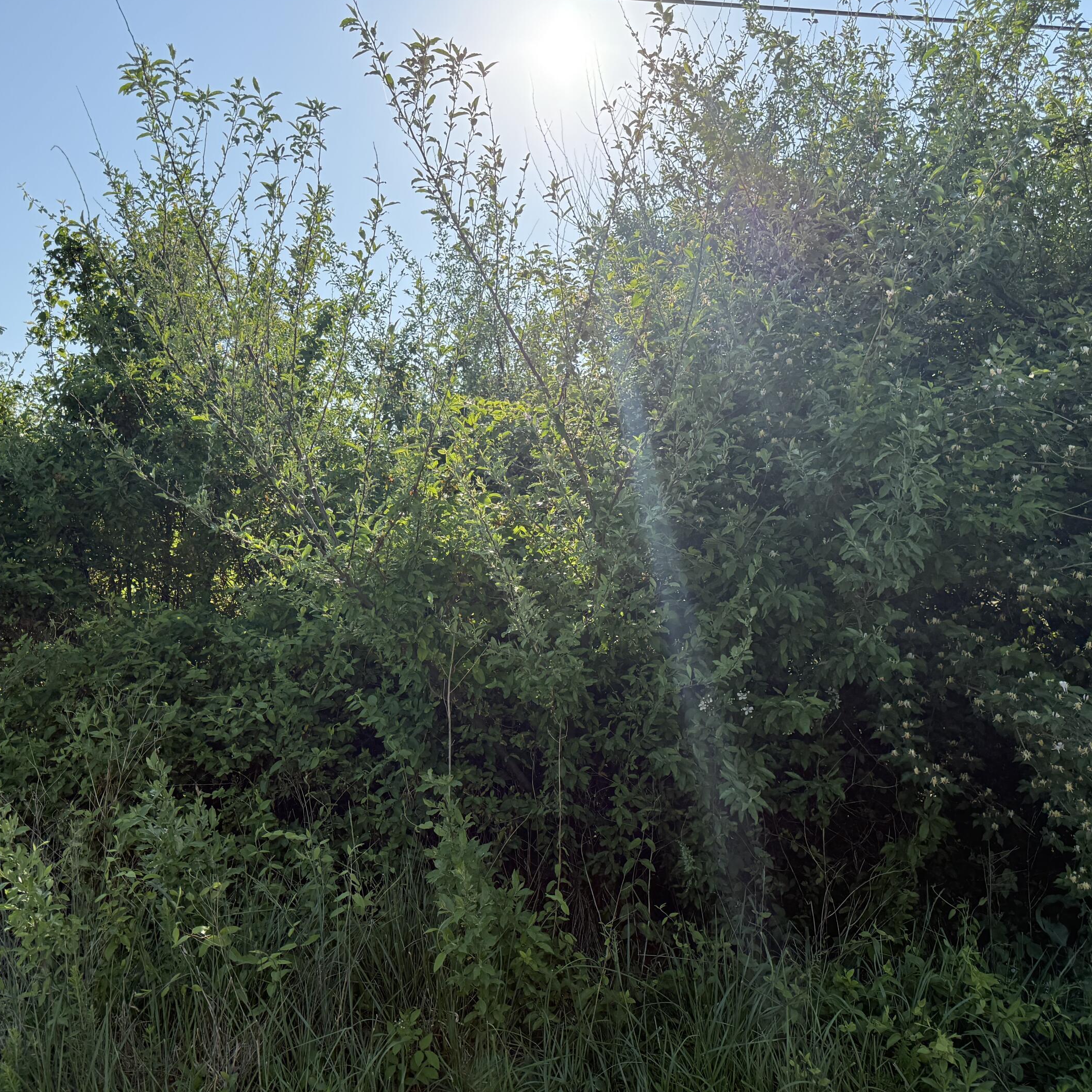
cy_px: 547
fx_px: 1071
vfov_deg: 54.0
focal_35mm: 30
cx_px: 522
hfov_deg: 54.0
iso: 100
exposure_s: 1/4167
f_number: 1.78
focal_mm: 6.76
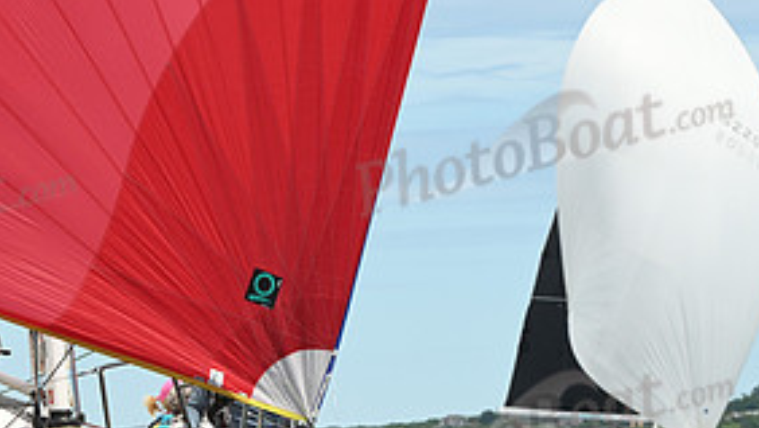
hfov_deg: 7.4
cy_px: 324
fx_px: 5860
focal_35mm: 291
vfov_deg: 4.2
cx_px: 218
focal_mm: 135
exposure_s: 1/1000
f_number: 9
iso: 320
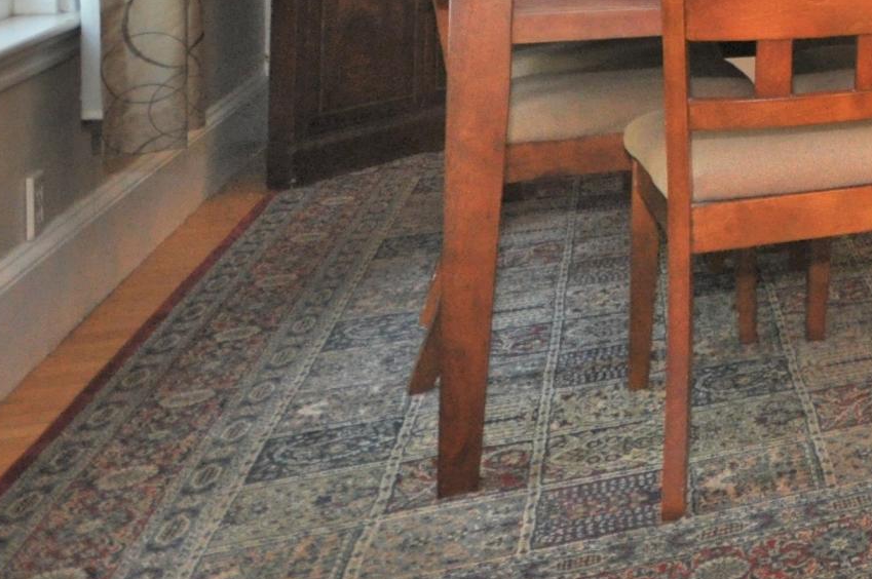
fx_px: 1282
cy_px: -166
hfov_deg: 26.3
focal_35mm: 53
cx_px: 1335
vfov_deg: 22.8
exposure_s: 1/60
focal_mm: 10
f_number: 4
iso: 800
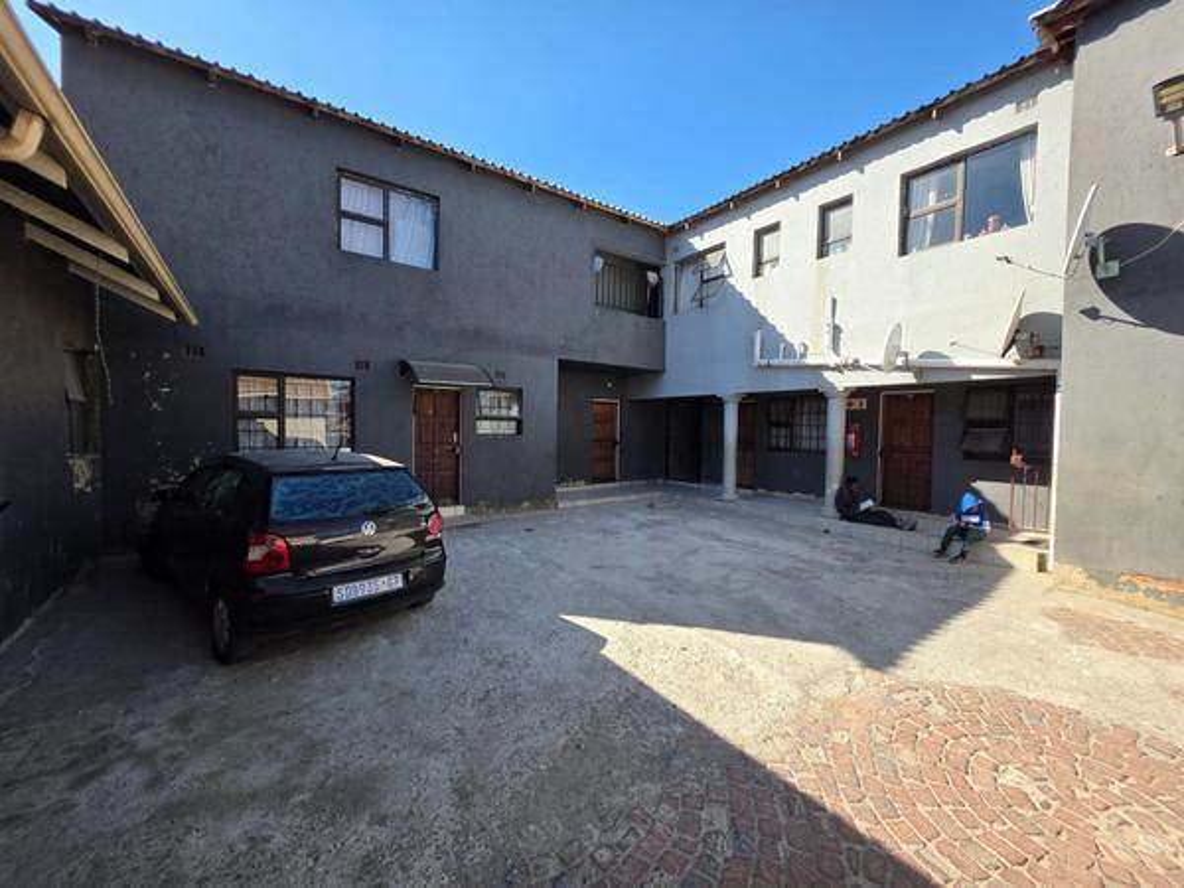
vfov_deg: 89.9
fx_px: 445
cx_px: 592
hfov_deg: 106.2
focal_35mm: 13
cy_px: 444
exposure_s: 1/1027
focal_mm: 2.2
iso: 40
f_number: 1.9
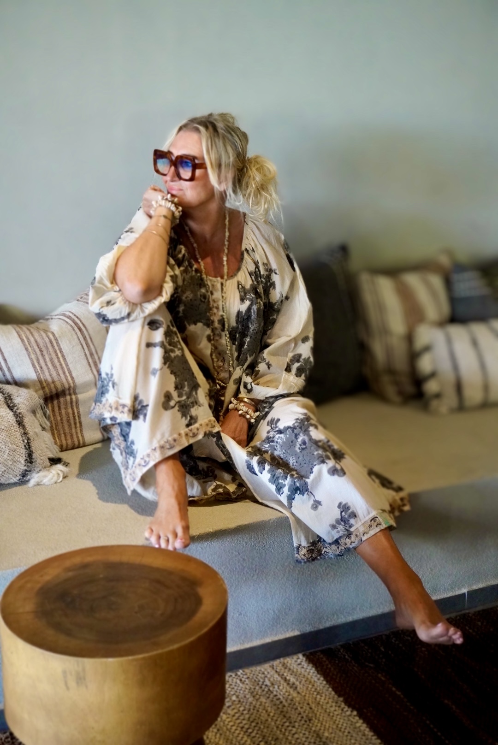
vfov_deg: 41.1
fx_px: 994
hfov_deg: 28.1
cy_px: 372
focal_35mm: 48
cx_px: 249
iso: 4000
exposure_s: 1/160
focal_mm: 32
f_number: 5
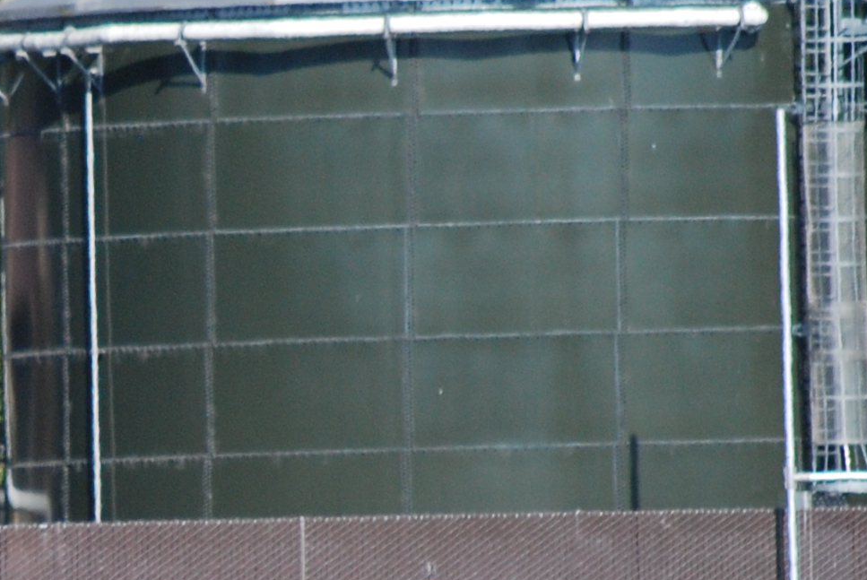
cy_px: 561
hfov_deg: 2.1
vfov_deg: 1.4
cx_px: -100
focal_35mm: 991
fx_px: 23891
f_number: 5.3
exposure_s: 1/1250
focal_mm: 165
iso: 400
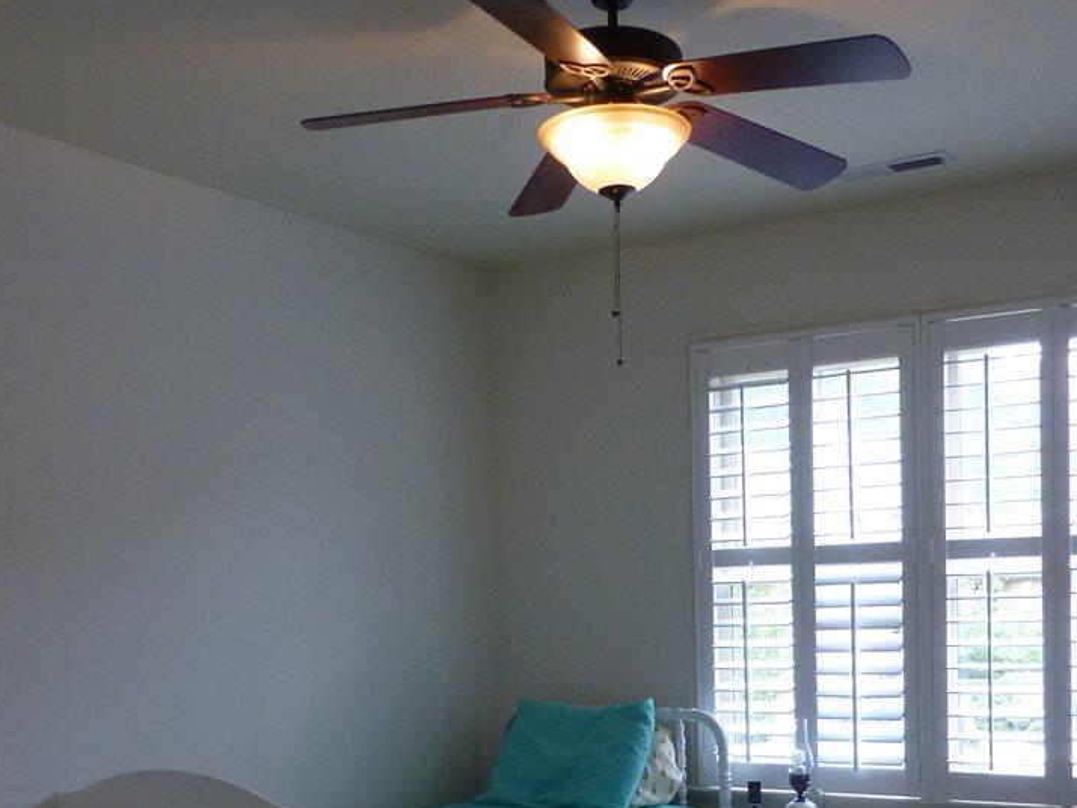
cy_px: 683
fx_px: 1338
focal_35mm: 43
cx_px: 644
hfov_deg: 43.6
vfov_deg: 32.4
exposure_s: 1/60
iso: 200
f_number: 3.3
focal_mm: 4.3
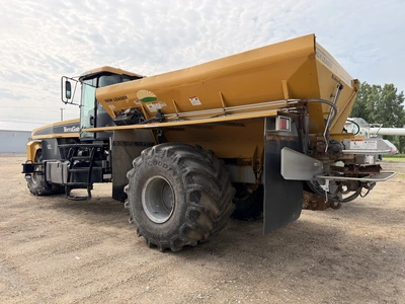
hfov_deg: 71.6
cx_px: 202
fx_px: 281
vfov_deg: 56.8
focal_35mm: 24
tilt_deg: -0.9
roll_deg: -0.4
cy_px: 152
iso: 100
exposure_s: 1/3021
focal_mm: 6.76
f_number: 1.78
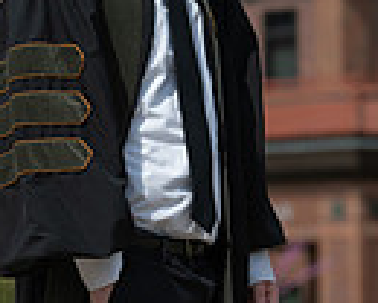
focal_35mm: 487
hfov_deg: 4.0
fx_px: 5448
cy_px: 201
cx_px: 31
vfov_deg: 3.2
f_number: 4.5
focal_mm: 150
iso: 125
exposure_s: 1/800
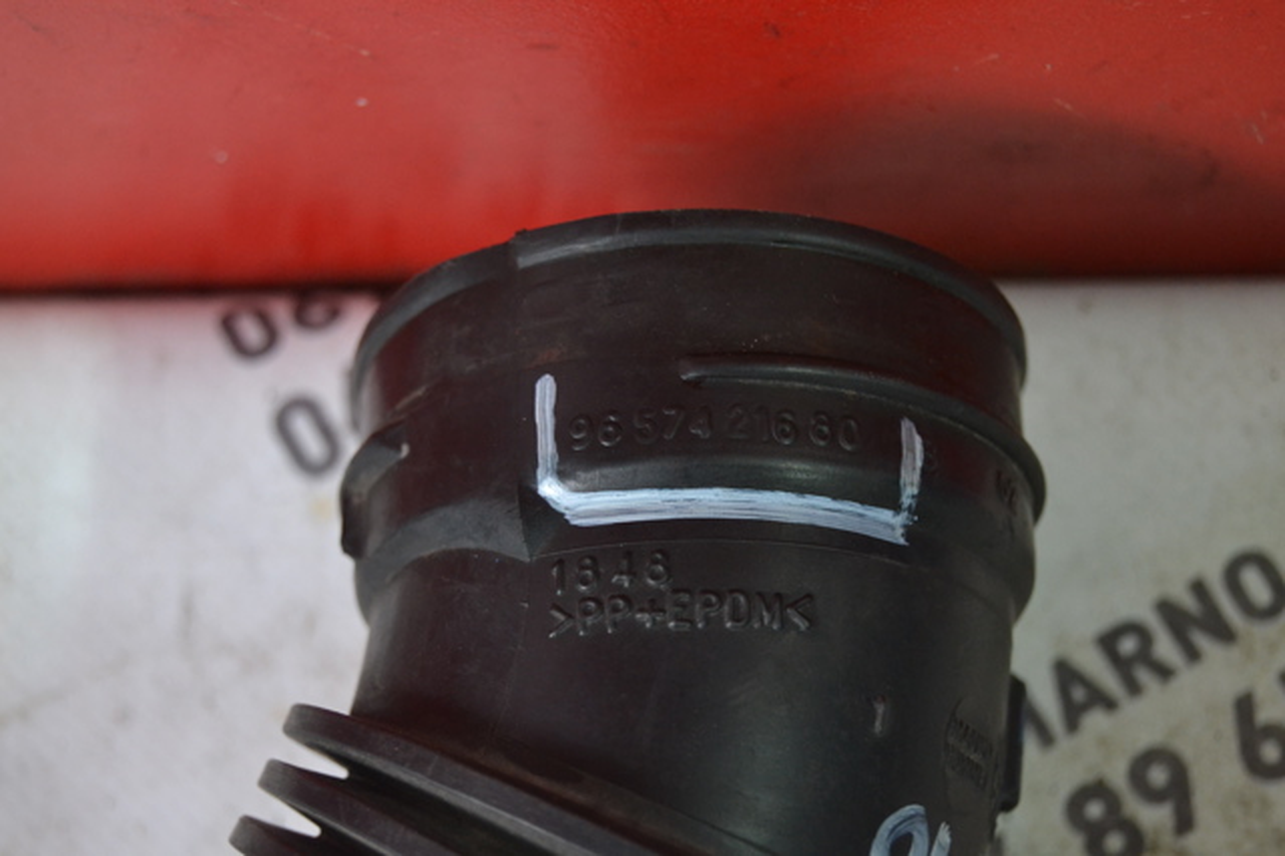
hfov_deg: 24.6
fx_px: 2943
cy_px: 428
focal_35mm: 82
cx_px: 642
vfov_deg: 16.5
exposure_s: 1/60
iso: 1800
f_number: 5.6
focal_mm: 55
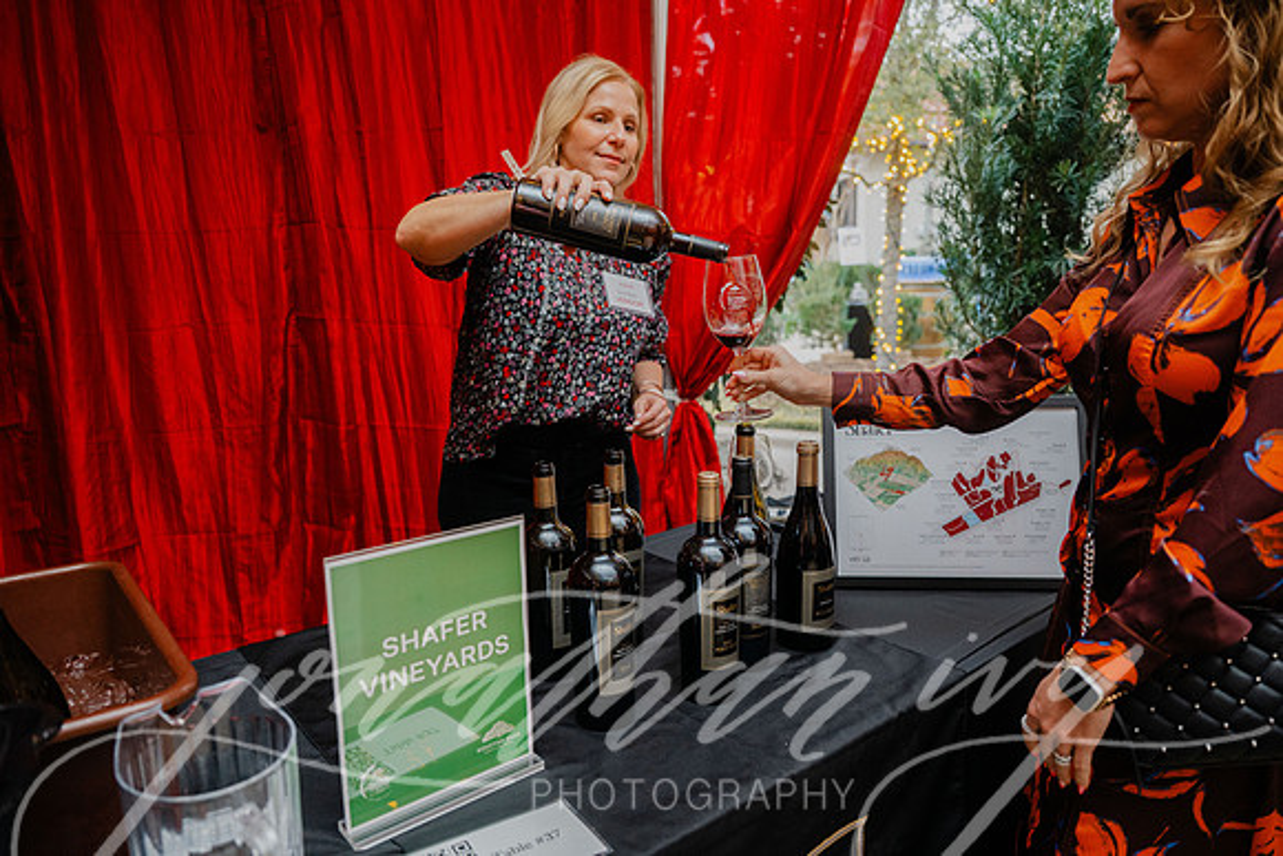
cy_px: 428
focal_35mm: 24
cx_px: 642
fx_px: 855
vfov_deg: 53.2
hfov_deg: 73.7
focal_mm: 24
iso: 1250
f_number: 2.8
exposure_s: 1/125
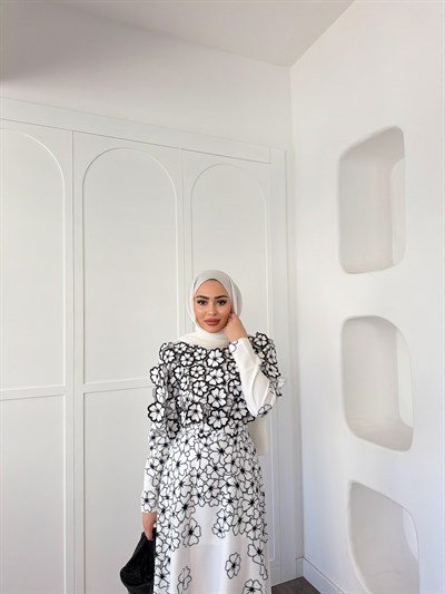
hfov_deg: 56.8
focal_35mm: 24
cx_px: 222
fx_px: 411
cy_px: 297
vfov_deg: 71.6
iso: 250
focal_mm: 6.76
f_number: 1.78
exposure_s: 1/849
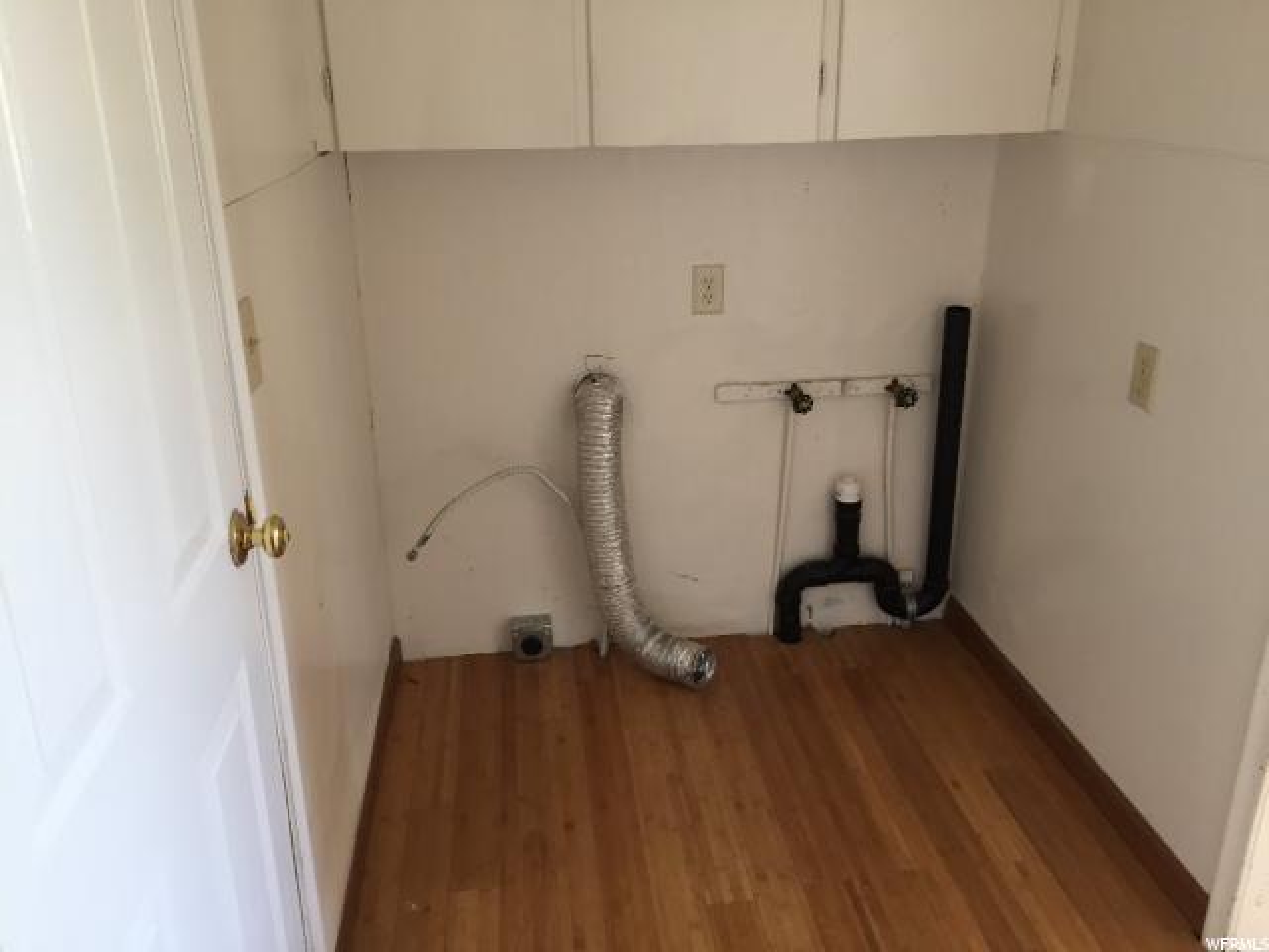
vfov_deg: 48.2
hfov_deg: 61.7
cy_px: 476
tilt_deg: -20.5
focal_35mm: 29
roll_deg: +0.2
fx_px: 1063
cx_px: 634
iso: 64
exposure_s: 1/30
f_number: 2.2
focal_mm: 4.15
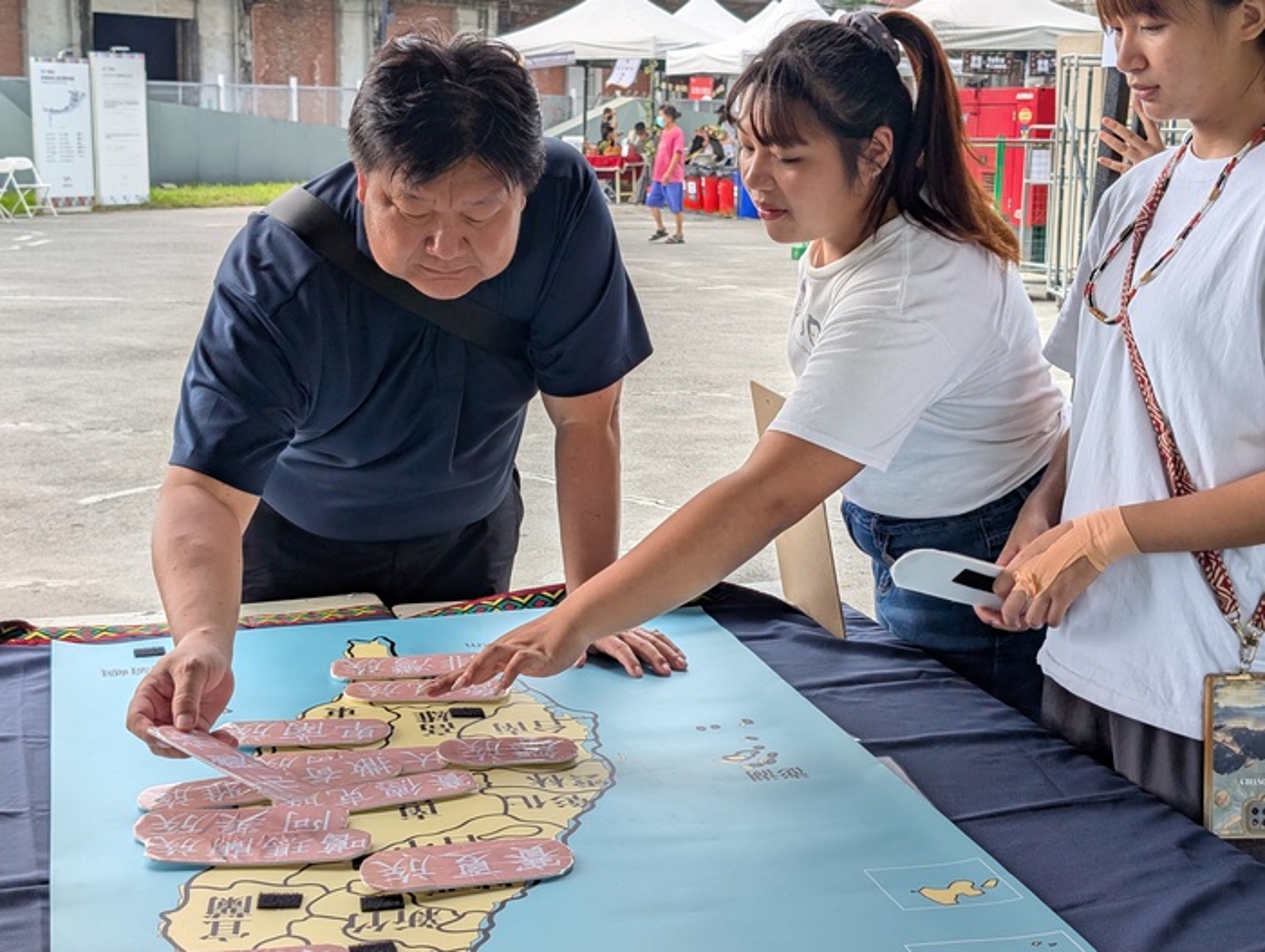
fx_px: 1793
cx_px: 632
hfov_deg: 38.9
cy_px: 476
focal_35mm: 49
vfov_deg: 29.7
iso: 23
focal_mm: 6.9
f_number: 1.68
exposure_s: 1/376
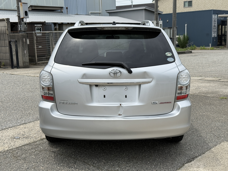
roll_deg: +1.7
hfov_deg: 39.7
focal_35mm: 48
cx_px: 114
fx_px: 316
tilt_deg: -8.5
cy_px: 86
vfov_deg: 30.3
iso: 64
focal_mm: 6.76
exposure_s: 1/4329
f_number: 1.78
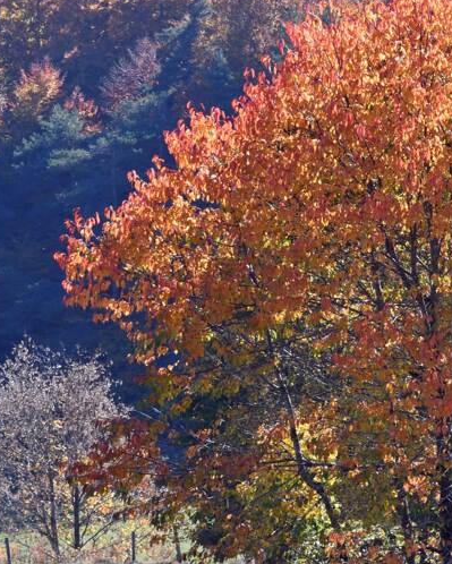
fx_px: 5780
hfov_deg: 4.5
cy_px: 210
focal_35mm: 346
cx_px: 504
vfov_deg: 5.6
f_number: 11
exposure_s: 1/50
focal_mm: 105
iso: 100
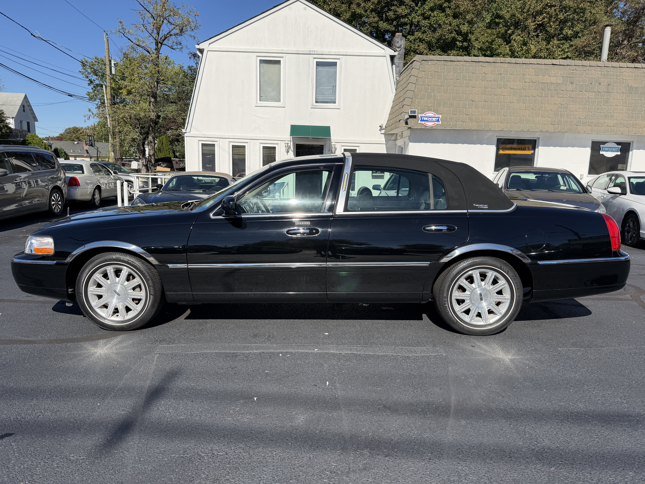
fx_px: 447
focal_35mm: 24
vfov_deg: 56.8
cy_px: 242
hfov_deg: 71.6
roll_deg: -1.7
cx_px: 322
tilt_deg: -8.2
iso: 100
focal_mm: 6.76
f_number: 1.78
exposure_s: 1/5319
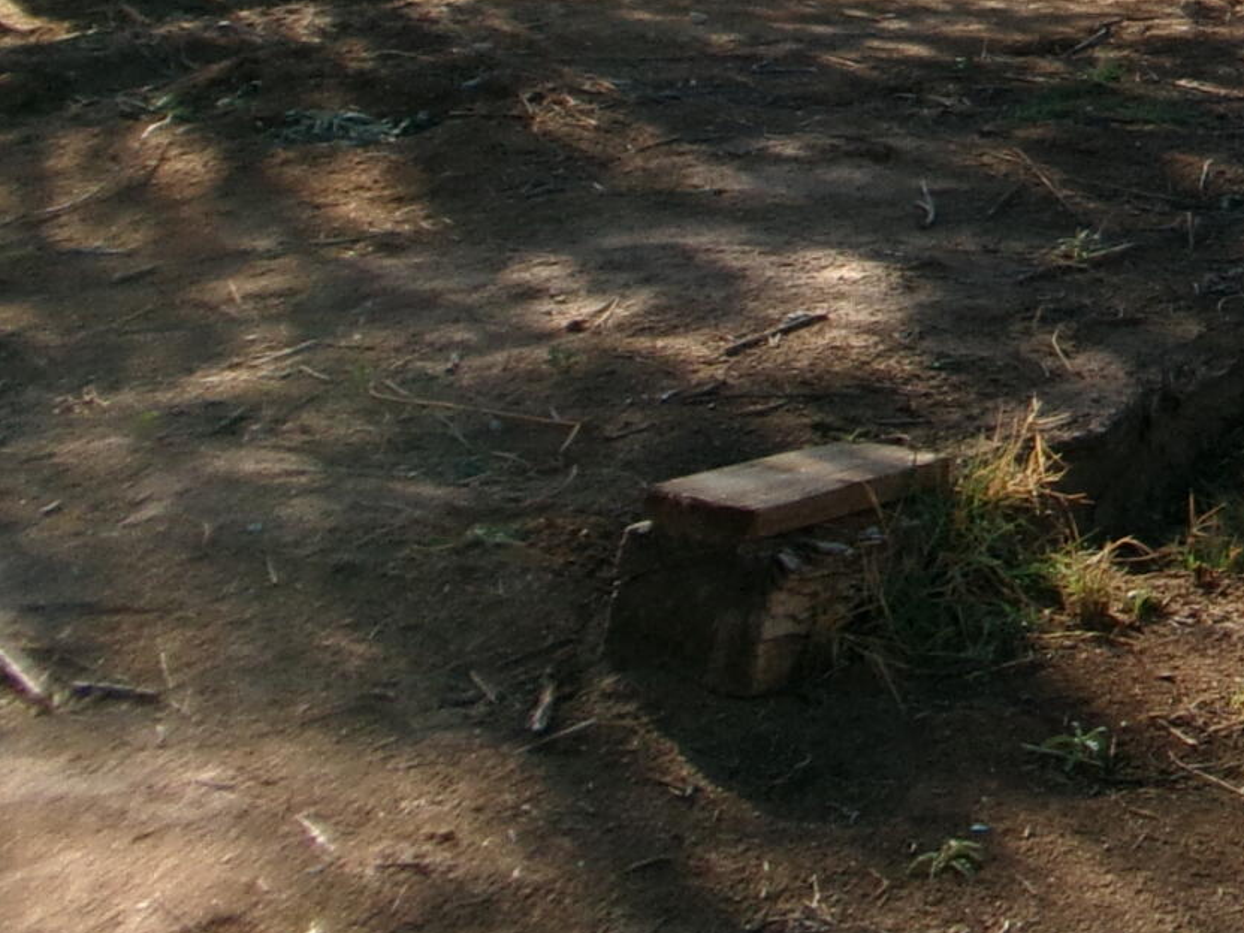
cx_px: 2074
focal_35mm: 101
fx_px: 3630
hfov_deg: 16.9
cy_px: -486
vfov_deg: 13.7
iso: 100
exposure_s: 1/90
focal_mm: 5.1
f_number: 10.8
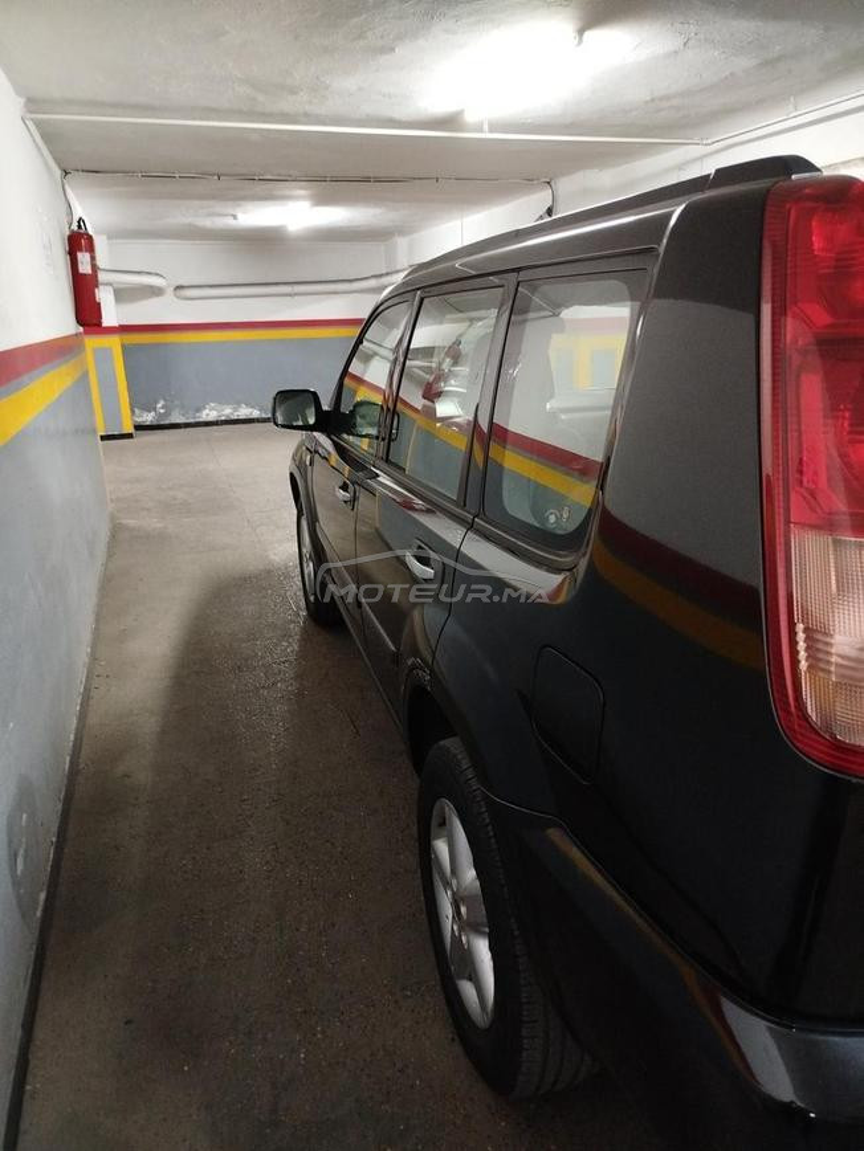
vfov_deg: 71.6
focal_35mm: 24
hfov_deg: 56.8
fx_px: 799
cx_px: 432
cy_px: 576
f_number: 1.7
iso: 1000
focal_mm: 5.31
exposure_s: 1/17
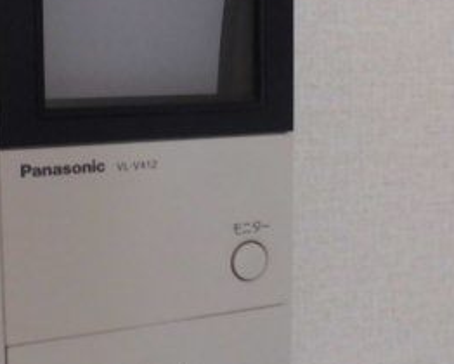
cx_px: 163
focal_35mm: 62
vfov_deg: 24.6
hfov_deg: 30.3
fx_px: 834
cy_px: 140
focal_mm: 4.6
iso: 400
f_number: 3.5
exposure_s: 1/60
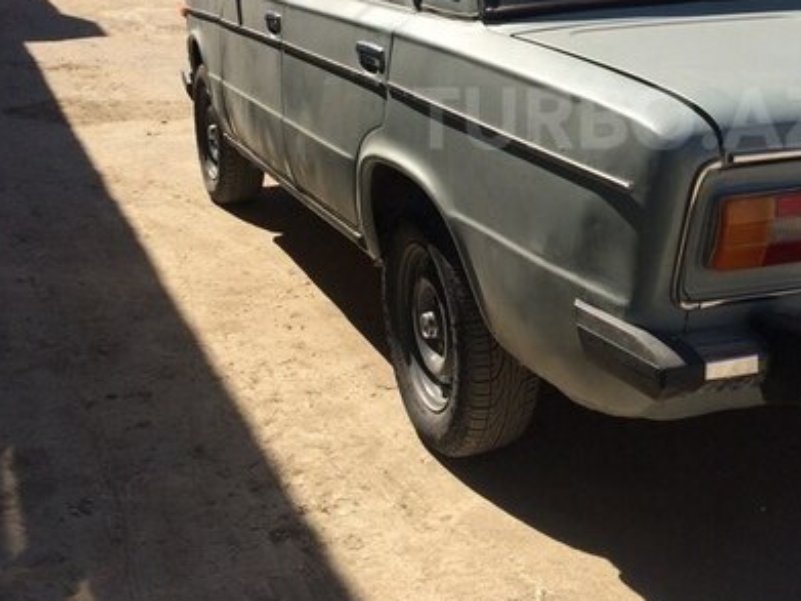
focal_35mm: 49
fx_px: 1133
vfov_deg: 29.0
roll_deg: -0.1
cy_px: 118
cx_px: 623
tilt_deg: -12.1
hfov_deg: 37.7
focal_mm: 4.15
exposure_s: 1/2564
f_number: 2.2
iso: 32
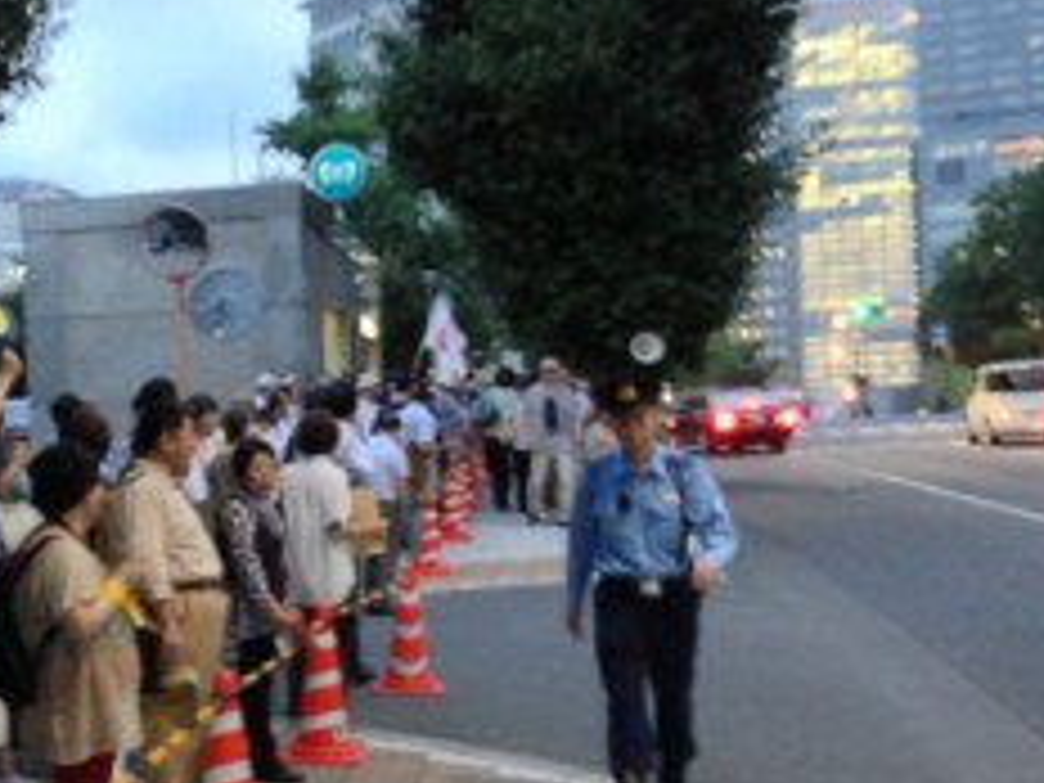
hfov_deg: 29.0
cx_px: 90
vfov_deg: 22.9
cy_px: 472
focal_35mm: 64
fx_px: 1930
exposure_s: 1/20
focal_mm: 4.13
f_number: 2.4
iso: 400
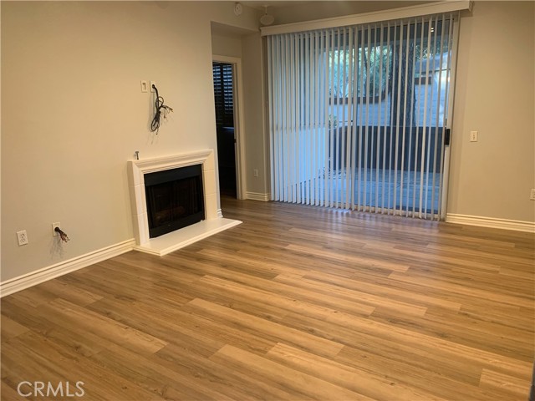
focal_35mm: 26
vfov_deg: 53.1
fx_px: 402
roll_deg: +1.4
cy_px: 200
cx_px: 268
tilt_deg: -12.4
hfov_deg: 67.3
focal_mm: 4.25
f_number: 1.8
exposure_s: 1/60
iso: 100
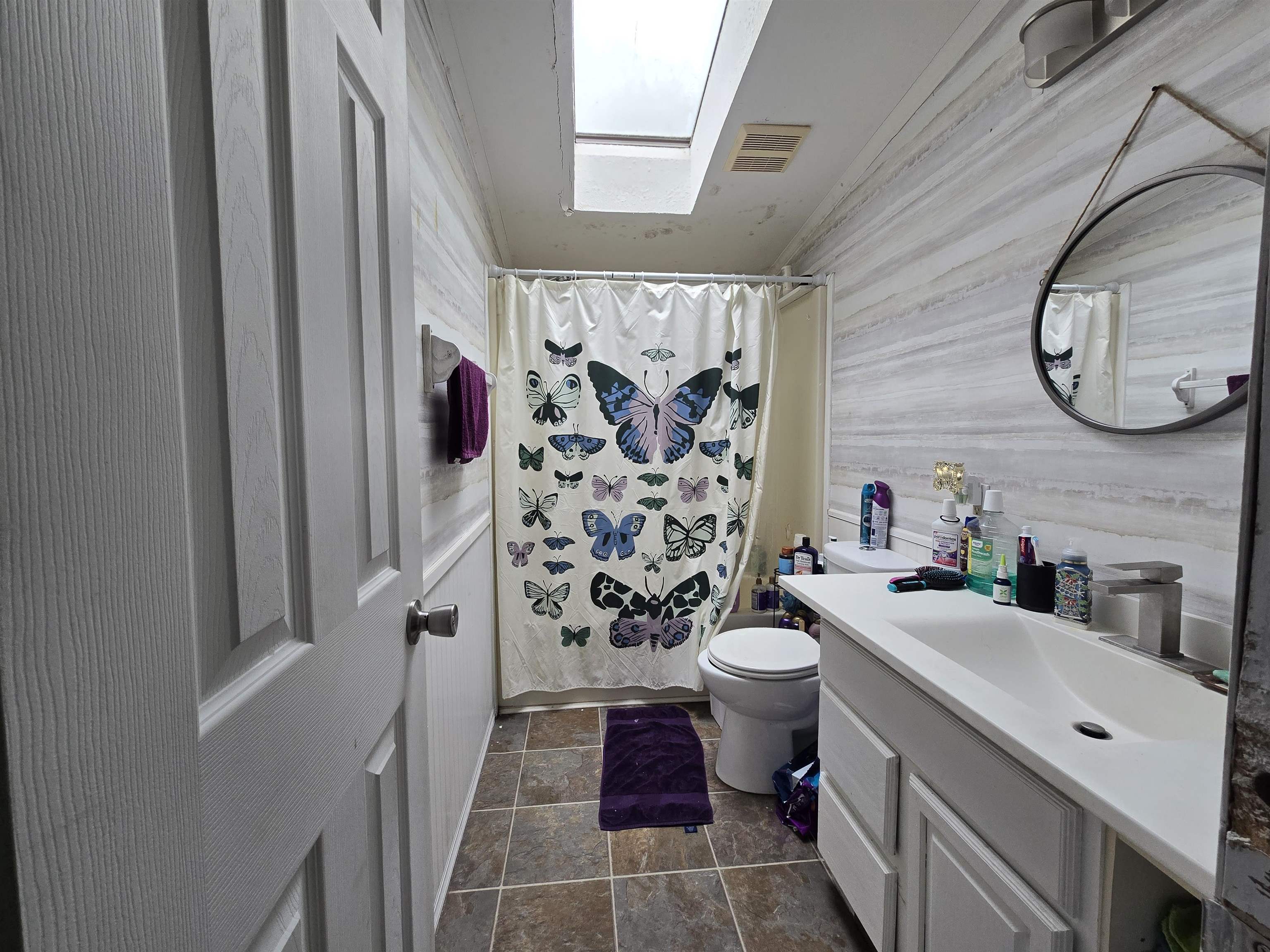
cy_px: 476
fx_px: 477
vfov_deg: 89.9
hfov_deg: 106.2
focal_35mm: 13
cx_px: 635
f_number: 2.2
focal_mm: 2.2
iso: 100
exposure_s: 1/120
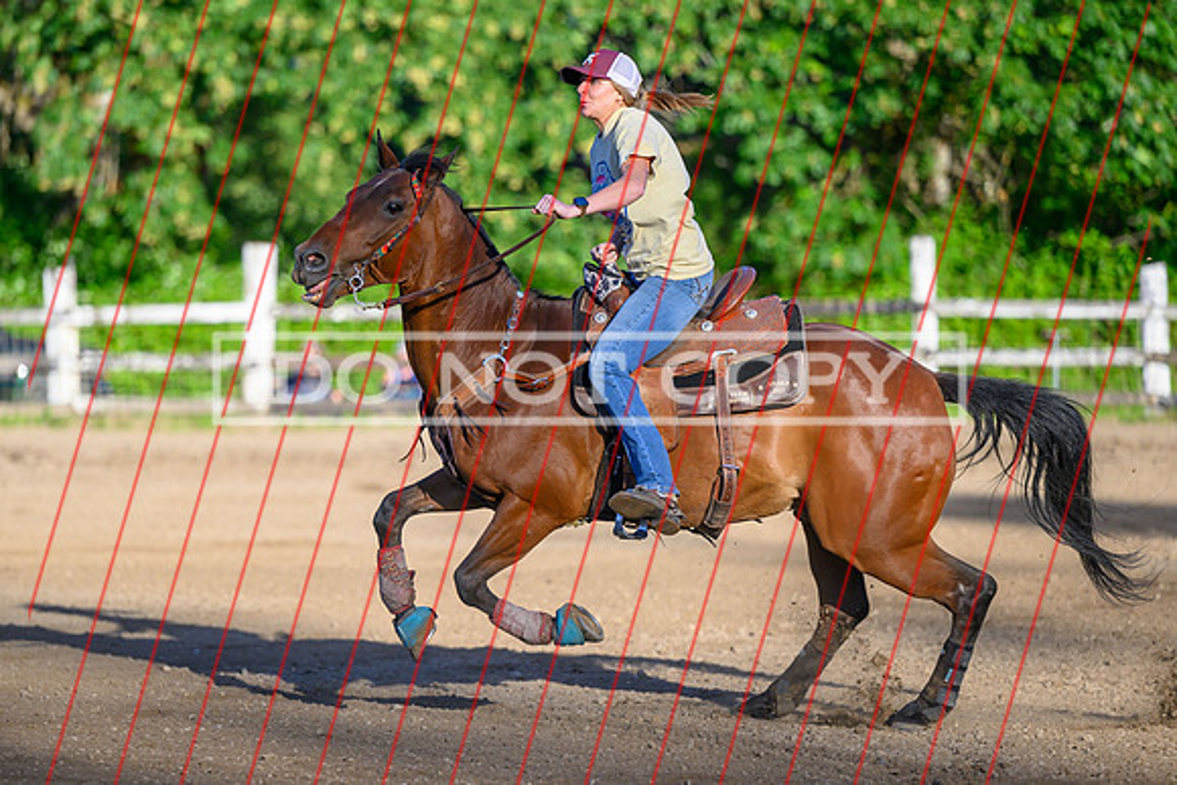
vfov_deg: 7.1
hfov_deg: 10.6
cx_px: 543
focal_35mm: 194
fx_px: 6336
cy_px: 418
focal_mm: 160
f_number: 2.8
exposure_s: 1/2500
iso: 250
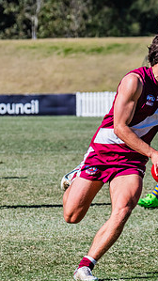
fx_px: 3906
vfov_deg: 4.1
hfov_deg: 2.3
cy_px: 150
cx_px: 135
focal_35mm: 524
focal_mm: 250
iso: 800
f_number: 9
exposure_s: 1/1600
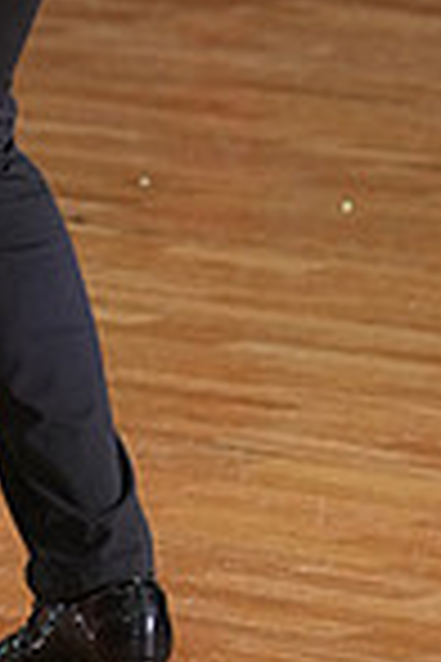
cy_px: -288
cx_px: -412
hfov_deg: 2.9
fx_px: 8691
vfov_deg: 4.3
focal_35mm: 473
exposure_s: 1/200
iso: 2500
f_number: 5
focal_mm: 120
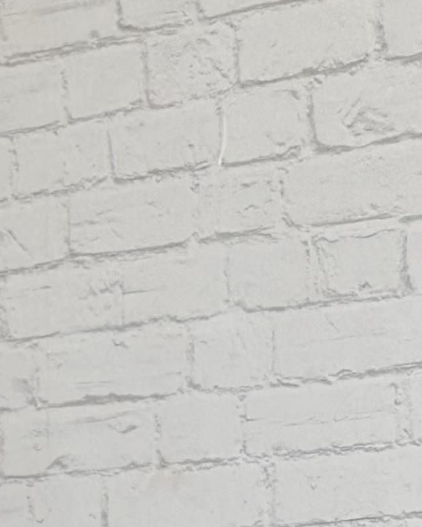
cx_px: -291
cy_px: 1136
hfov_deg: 6.5
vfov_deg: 7.8
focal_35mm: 235
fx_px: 3670
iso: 64
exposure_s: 1/144
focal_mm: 6.86
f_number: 1.78
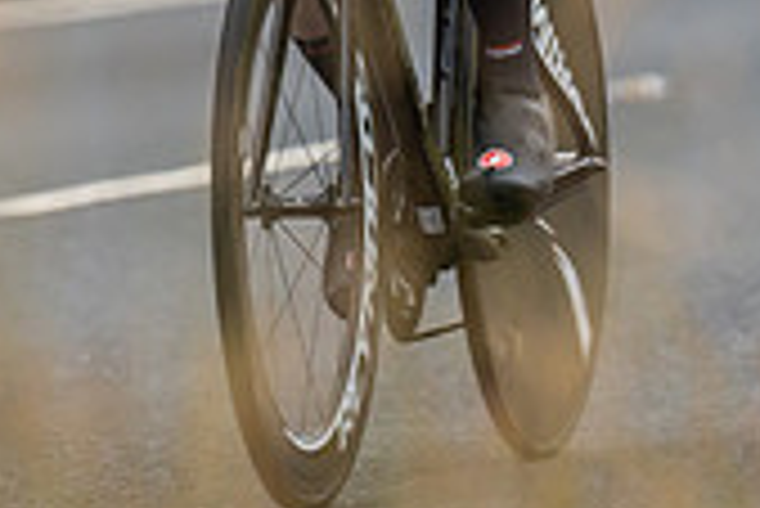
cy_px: -293
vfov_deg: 1.9
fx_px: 15593
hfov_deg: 2.8
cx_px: 294
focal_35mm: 738
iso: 1000
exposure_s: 1/640
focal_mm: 182
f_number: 3.2
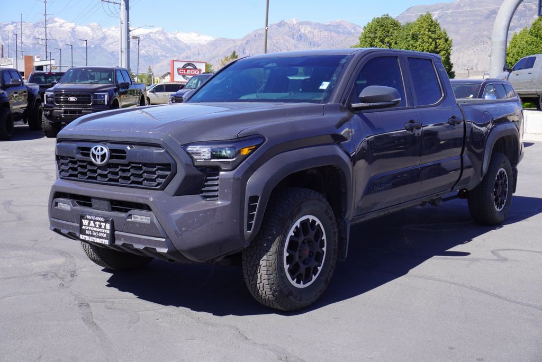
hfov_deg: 46.4
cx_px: 271
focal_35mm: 42
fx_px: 633
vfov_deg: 31.9
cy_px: 181
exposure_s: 1/125
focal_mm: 28
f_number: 9
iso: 100
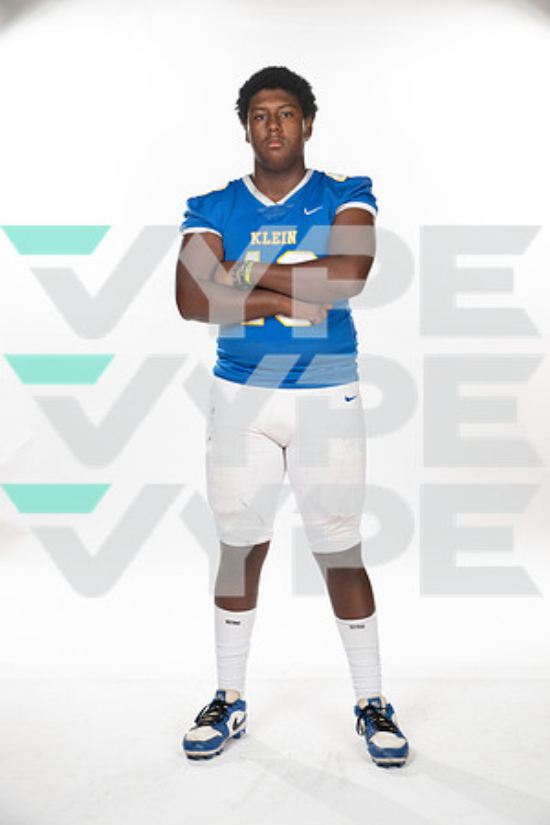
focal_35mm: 55
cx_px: 275
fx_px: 1260
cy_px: 412
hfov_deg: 24.6
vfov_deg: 36.2
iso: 800
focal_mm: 55
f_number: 7.1
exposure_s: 1/320
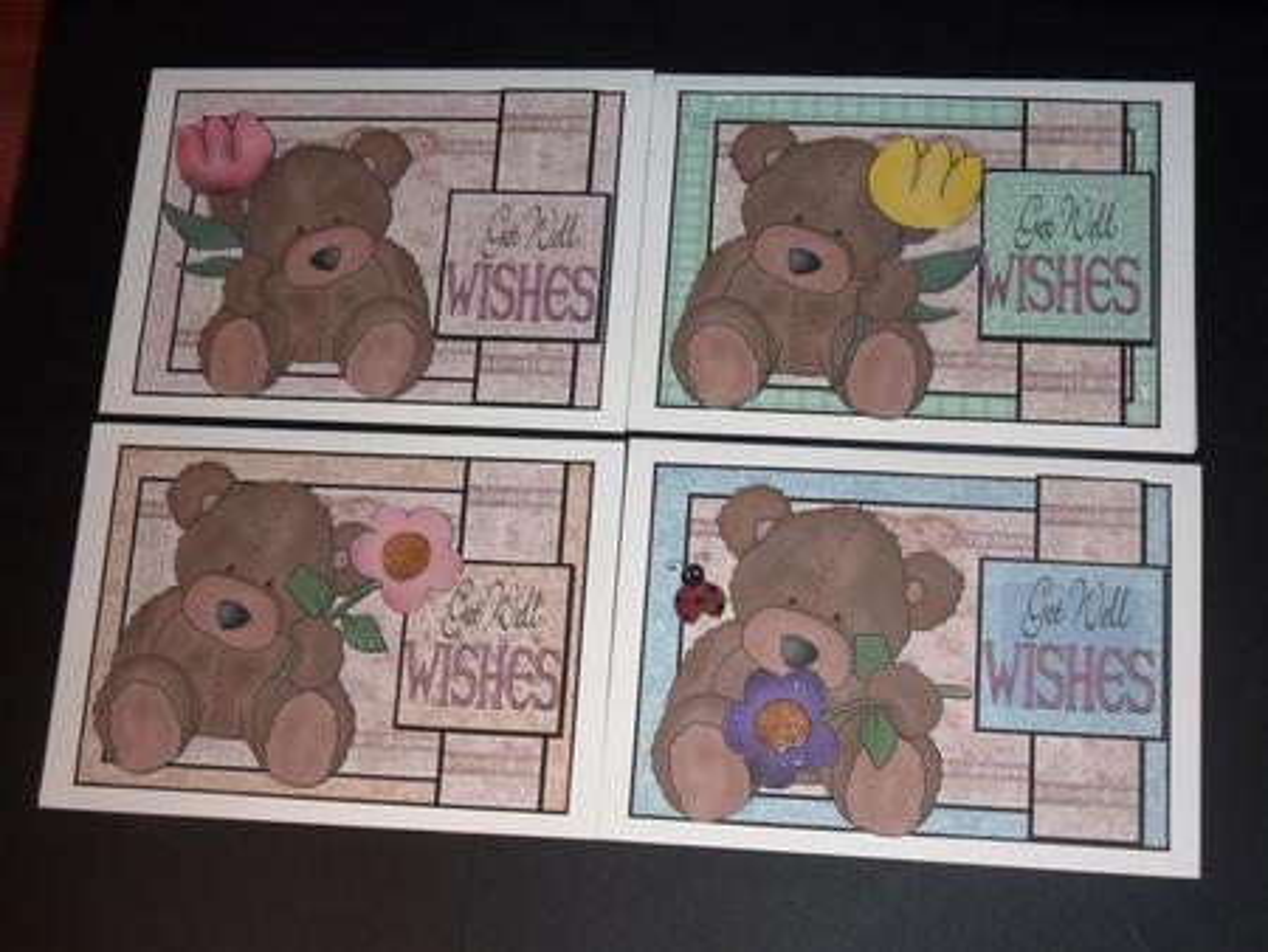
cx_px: 634
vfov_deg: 28.1
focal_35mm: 52
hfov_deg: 36.8
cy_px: 476
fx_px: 1906
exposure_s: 1/30
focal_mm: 8.5
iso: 100
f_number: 3.8
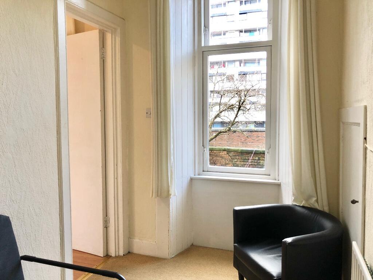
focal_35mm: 28
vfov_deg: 49.7
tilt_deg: -2.5
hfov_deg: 63.4
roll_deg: +0.8
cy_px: 140
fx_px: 302
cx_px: 186
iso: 40
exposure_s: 1/20
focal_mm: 4
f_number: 1.8
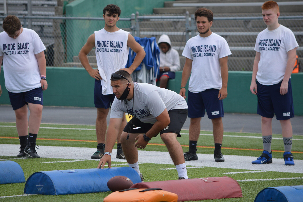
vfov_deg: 4.7
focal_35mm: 292
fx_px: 2460
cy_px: 101
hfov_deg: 7.0
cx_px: 152
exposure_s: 1/500
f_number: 5.6
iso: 110
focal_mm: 195
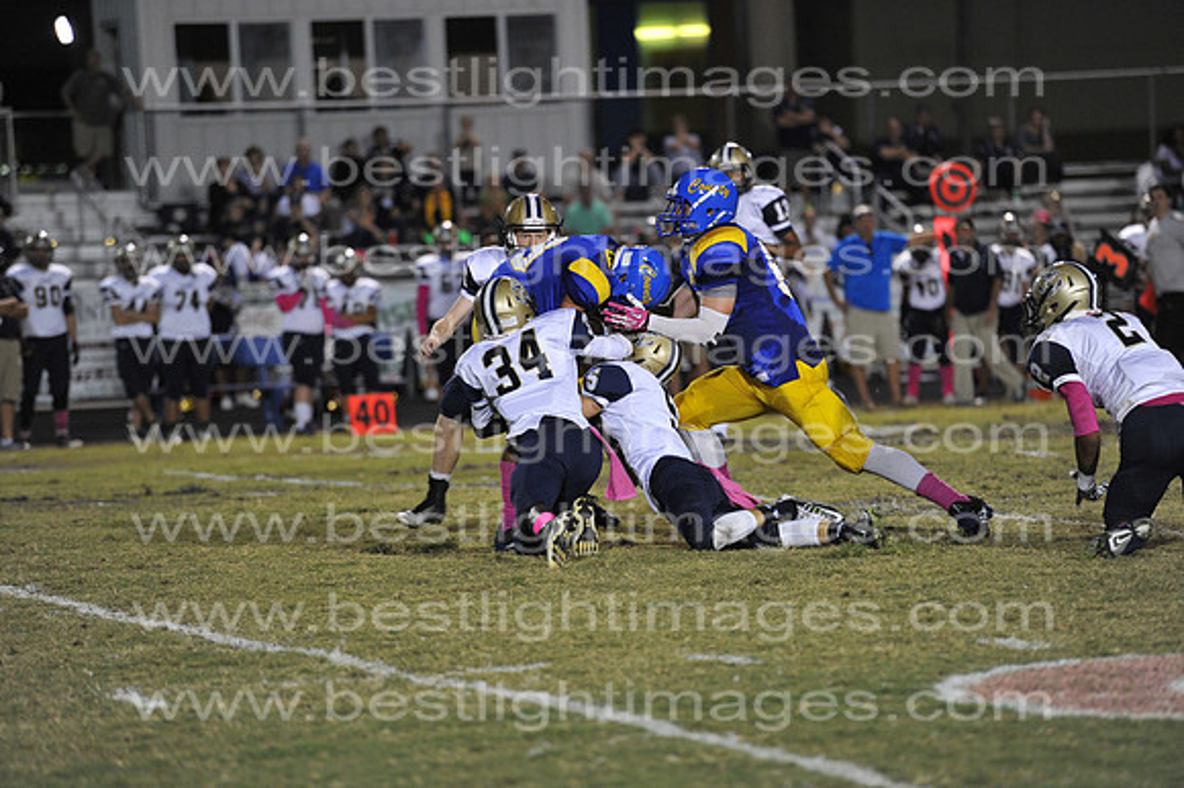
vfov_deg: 6.9
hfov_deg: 10.3
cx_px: 592
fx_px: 6574
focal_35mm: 200
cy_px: 394
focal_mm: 200
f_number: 3.2
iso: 3200
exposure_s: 1/400
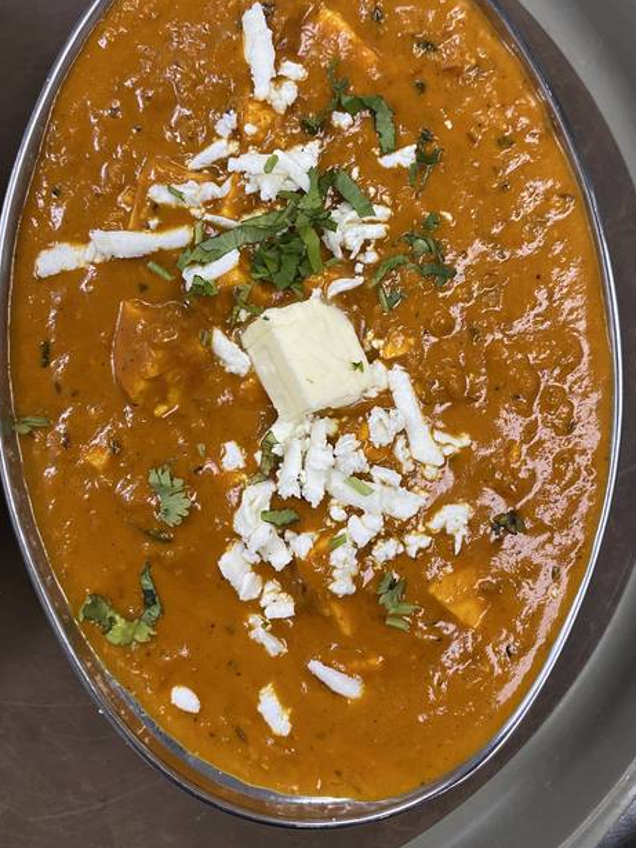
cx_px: 337
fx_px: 760
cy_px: 372
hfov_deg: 45.4
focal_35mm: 31
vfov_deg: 58.2
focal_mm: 4.25
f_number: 1.8
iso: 125
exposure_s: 1/83
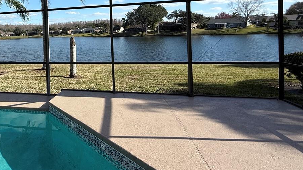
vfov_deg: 41.3
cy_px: 38
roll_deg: +2.3
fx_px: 217
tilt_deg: -1.2
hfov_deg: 64.3
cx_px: 65
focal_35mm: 27
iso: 50
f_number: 2.2
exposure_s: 1/1211
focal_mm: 2.22
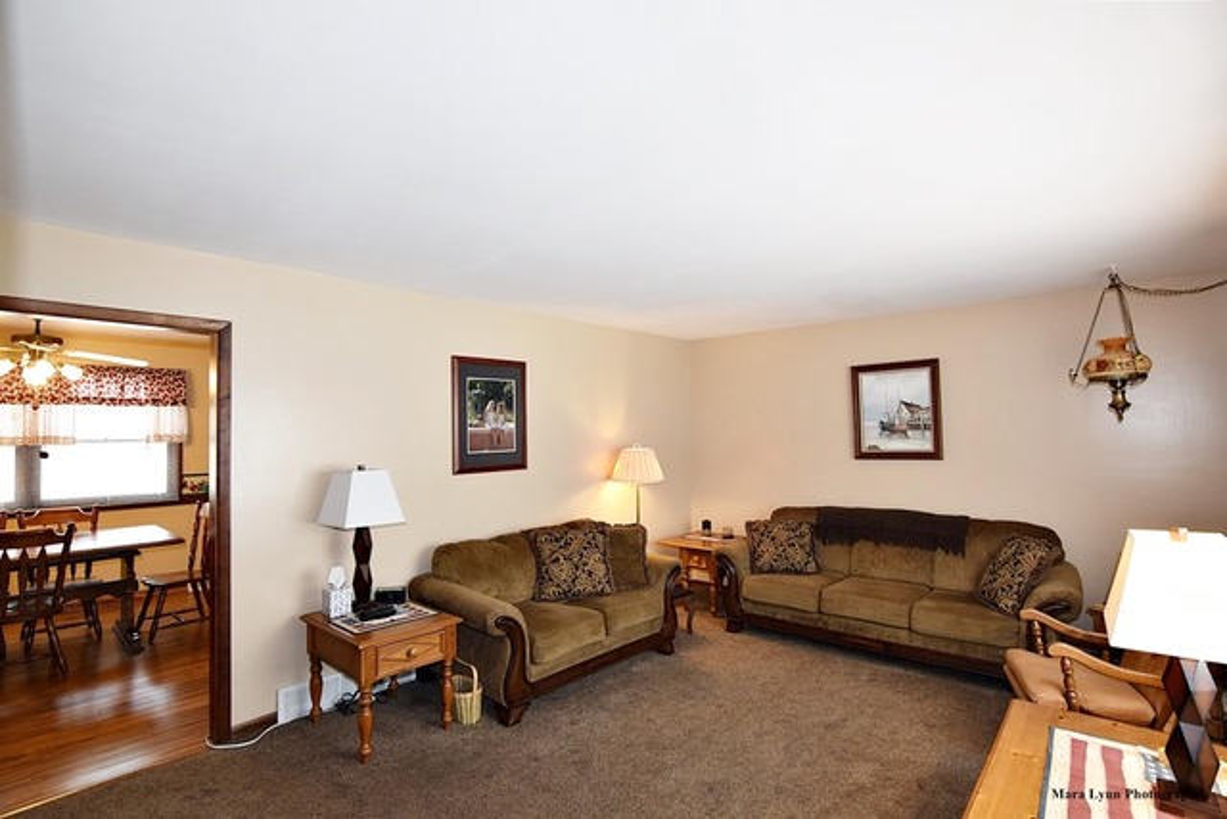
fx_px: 562
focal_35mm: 16
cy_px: 410
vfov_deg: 72.1
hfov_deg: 95.0
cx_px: 614
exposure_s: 1/100
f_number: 5
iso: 800
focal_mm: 11
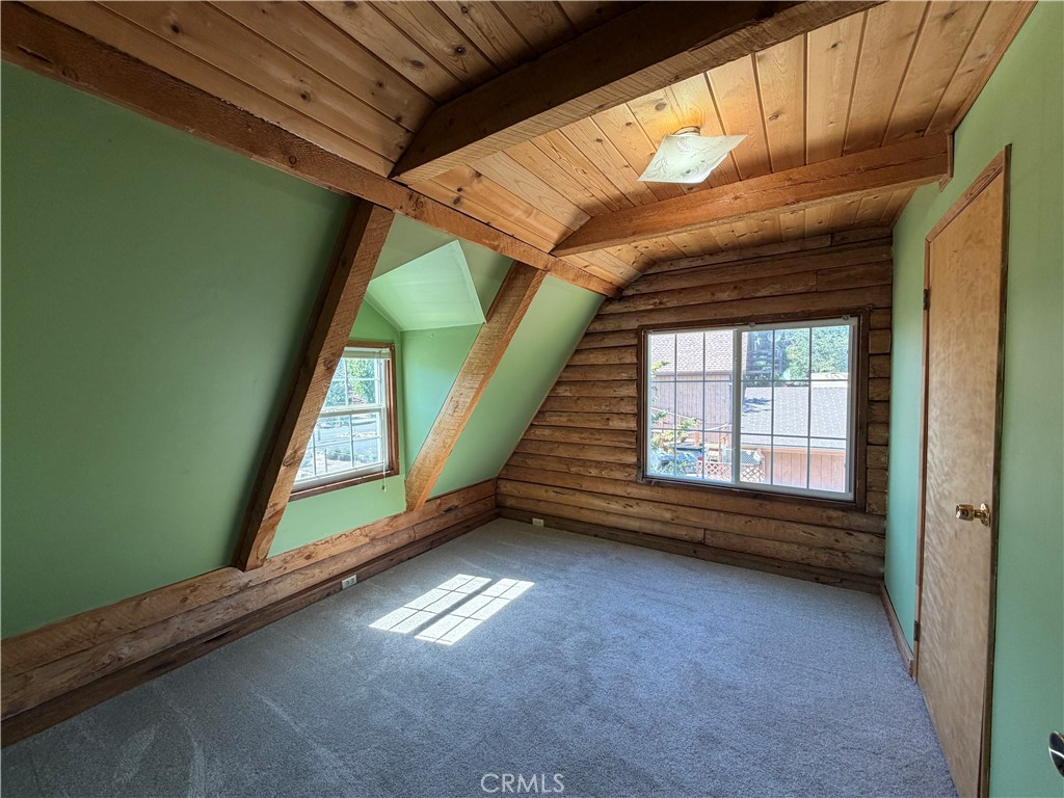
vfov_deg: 85.7
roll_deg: +1.5
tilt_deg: -3.4
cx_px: 532
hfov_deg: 102.1
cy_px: 399
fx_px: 430
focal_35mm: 14
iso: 125
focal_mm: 2.22
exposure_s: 1/120
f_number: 2.2
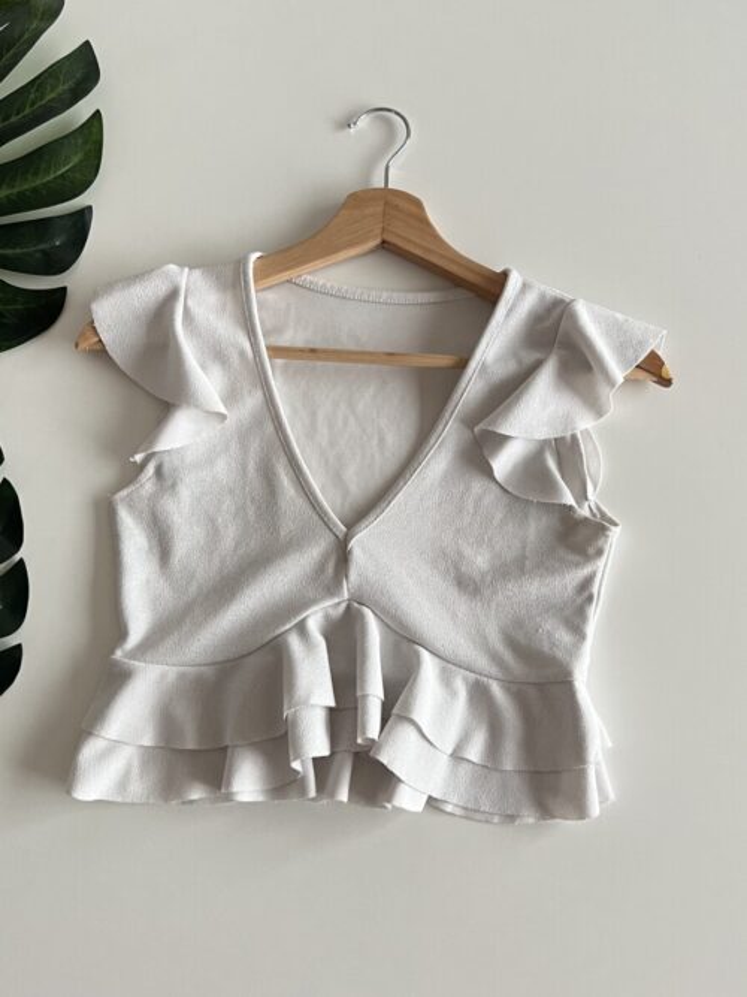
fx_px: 748
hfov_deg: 53.0
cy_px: 498
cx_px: 374
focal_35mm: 26
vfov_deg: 67.3
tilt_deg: -76.2
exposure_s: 1/60
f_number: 1.5
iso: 160
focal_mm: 5.7
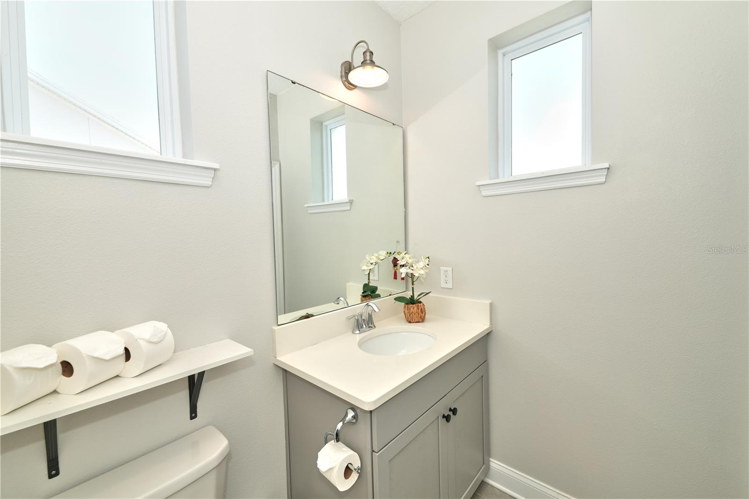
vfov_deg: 81.2
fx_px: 291
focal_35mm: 14
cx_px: 374
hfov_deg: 104.3
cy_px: 250
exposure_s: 1/200
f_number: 5.6
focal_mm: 14
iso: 400
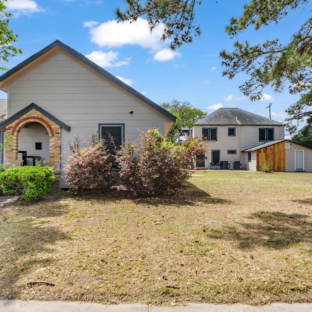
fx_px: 235
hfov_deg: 67.2
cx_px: 150
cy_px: 156
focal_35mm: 23
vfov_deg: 67.3
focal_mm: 18
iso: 200
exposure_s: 1/200
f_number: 6.3
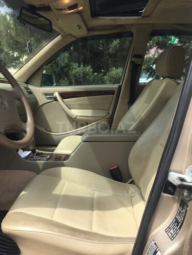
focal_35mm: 29
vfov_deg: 61.7
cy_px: 128
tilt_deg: -10.0
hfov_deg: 48.2
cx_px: 96
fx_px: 214
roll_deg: +0.8
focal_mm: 4.15
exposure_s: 1/1014
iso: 32
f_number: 2.2
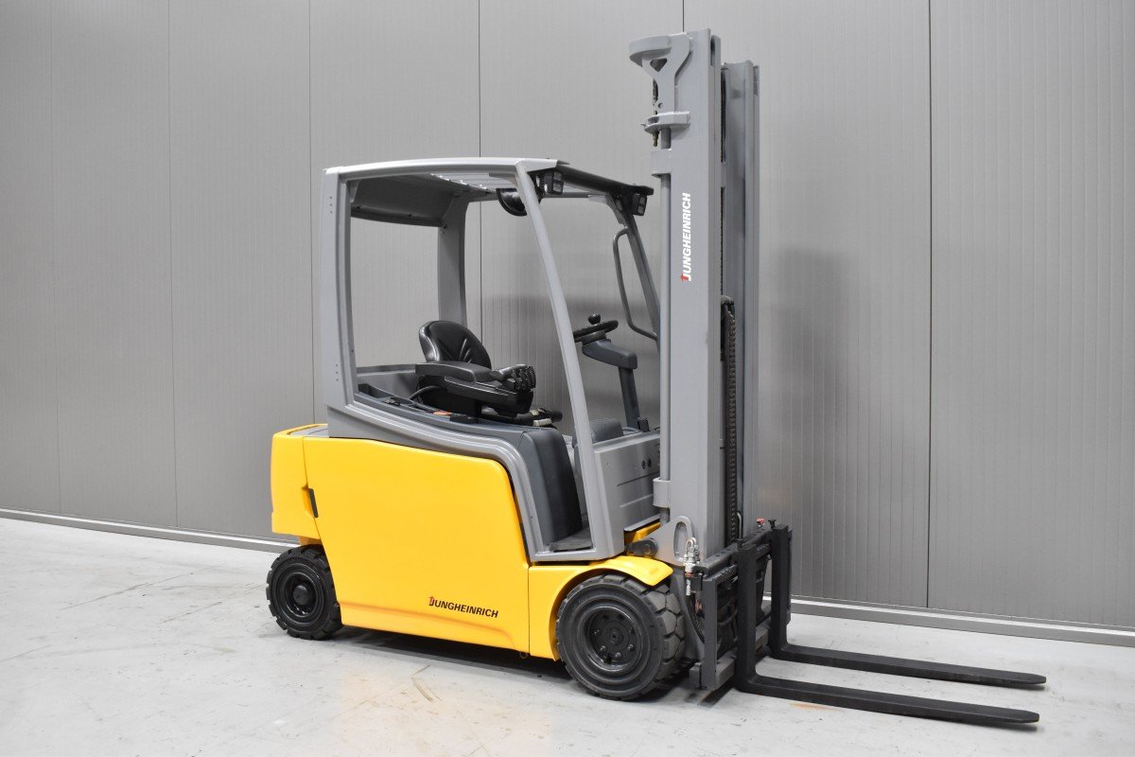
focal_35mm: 33
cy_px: 378
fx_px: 1040
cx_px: 568
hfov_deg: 57.2
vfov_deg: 40.0
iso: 1600
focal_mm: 22
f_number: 5
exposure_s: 1/30
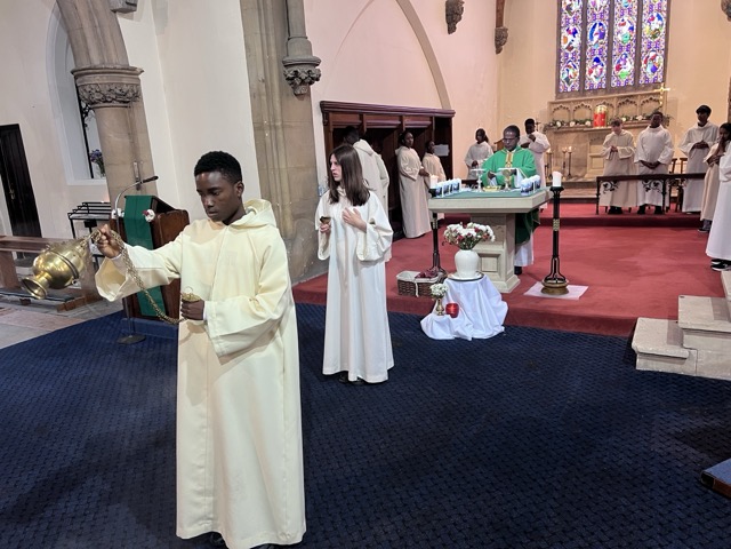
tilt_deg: -14.4
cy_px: 274
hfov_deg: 67.3
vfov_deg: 53.1
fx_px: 549
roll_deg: +3.9
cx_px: 366
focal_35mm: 26
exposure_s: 1/50
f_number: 1.5
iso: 200
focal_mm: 5.7
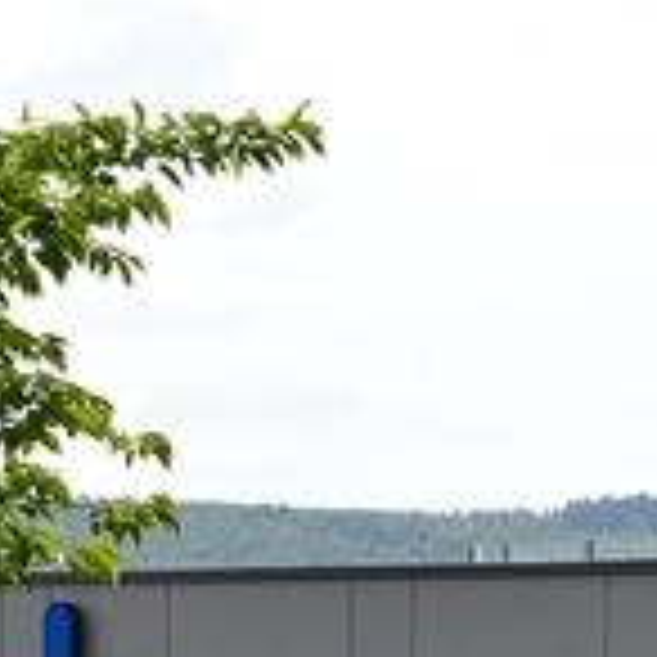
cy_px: 1114
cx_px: 549
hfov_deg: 5.4
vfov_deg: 5.3
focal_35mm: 327
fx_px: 7022
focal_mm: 70
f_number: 8
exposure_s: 1/2500
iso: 1100
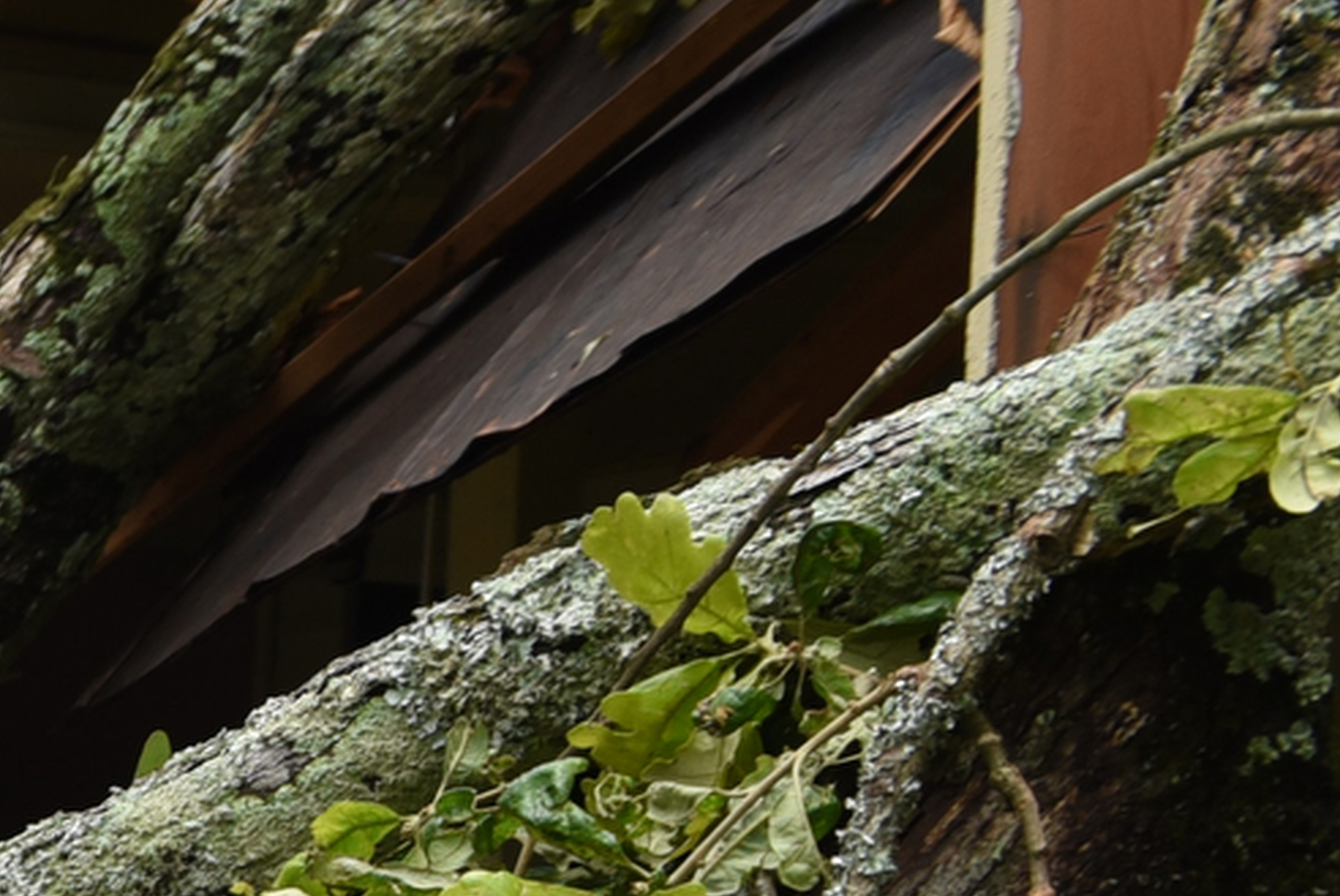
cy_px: 1506
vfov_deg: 11.1
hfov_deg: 13.0
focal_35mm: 117
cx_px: -1909
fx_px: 4359
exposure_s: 1/400
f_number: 7.1
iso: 250
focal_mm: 24
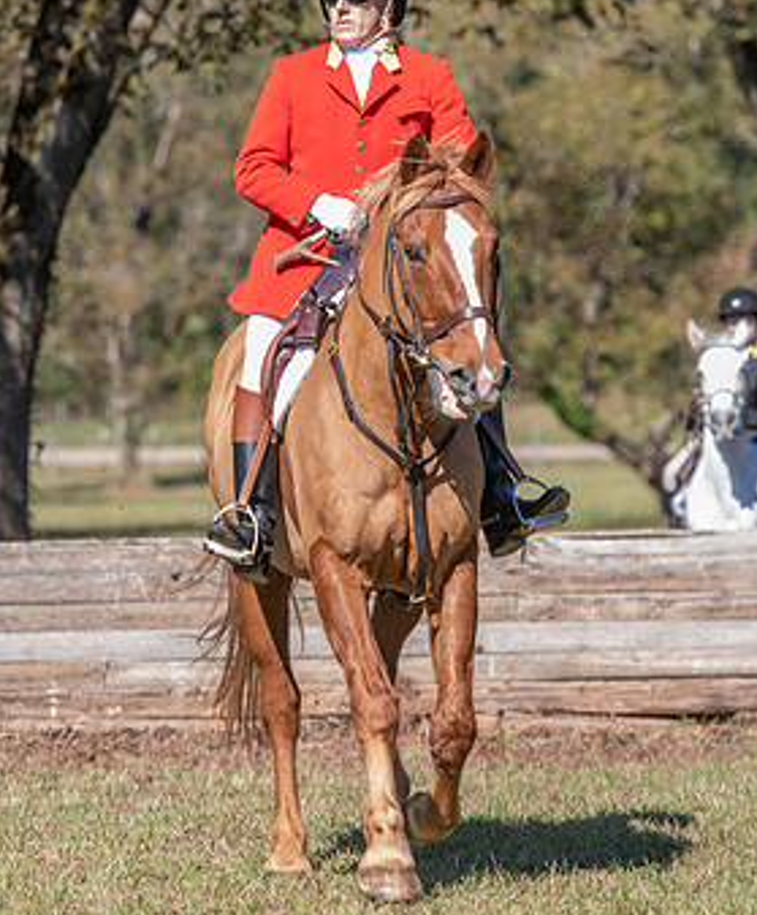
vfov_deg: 6.7
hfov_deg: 5.6
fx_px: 7764
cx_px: 210
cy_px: 394
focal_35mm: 283
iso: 280
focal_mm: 150
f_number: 4
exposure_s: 1/400
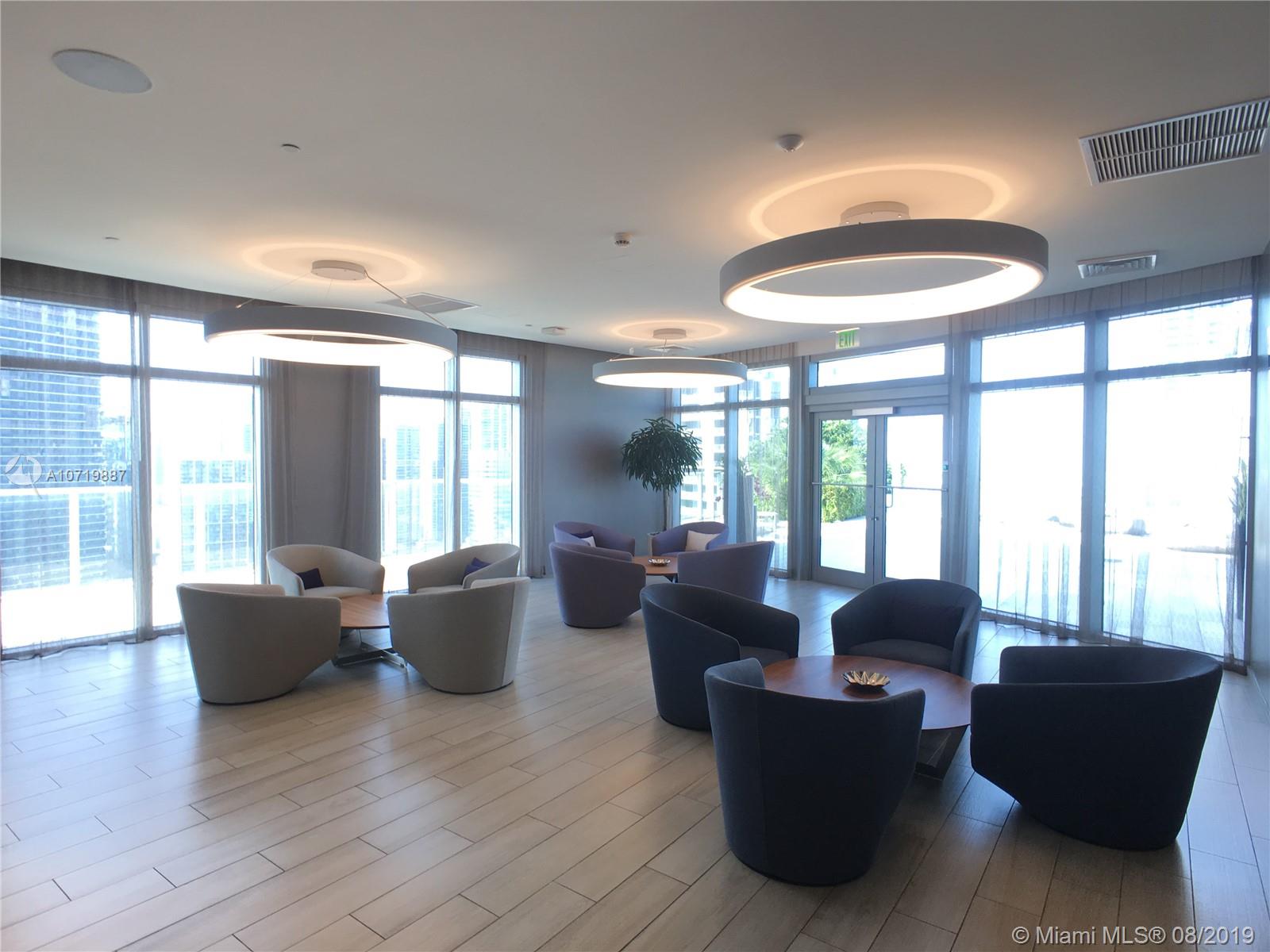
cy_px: 476
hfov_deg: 61.7
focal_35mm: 29
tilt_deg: -0.9
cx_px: 635
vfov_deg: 48.2
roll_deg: +0.0
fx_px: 1064
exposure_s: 1/60
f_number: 2.2
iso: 25
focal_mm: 4.15
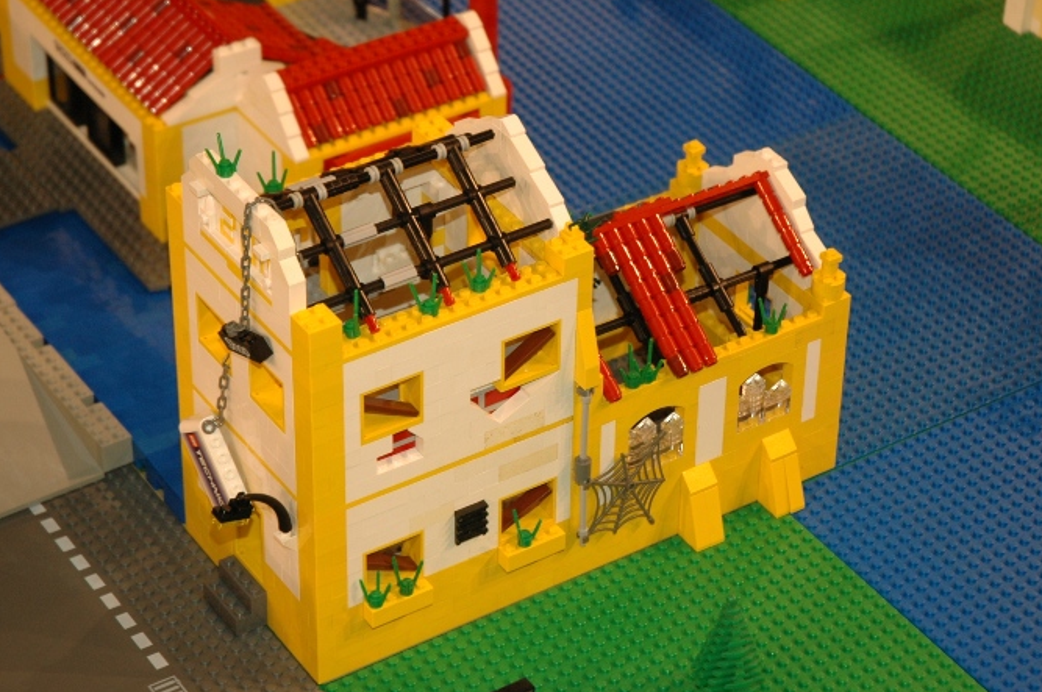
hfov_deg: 18.9
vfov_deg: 12.6
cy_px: 337
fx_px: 3122
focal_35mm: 108
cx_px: 573
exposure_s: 1/60
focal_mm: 60
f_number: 4.5
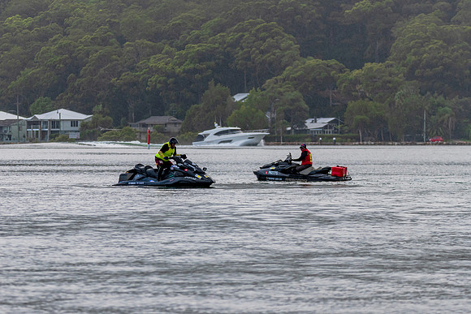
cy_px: 164
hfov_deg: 11.0
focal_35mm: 186
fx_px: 2434
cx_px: 179
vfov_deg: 7.4
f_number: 5
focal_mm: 150
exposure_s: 1/800
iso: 800
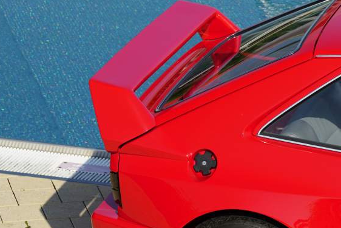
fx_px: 2331
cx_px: 283
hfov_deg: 8.3
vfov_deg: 5.6
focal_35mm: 246
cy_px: 166
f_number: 6.3
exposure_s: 1/250
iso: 100
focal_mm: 90
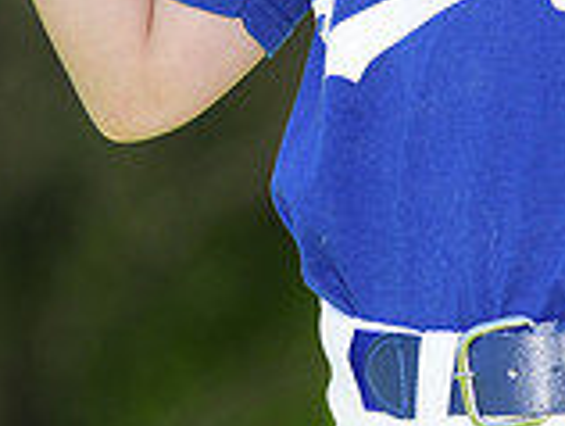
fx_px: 11214
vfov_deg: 2.2
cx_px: 629
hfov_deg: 2.9
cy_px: -260
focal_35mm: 686
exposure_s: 1/640
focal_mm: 130
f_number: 4
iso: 200
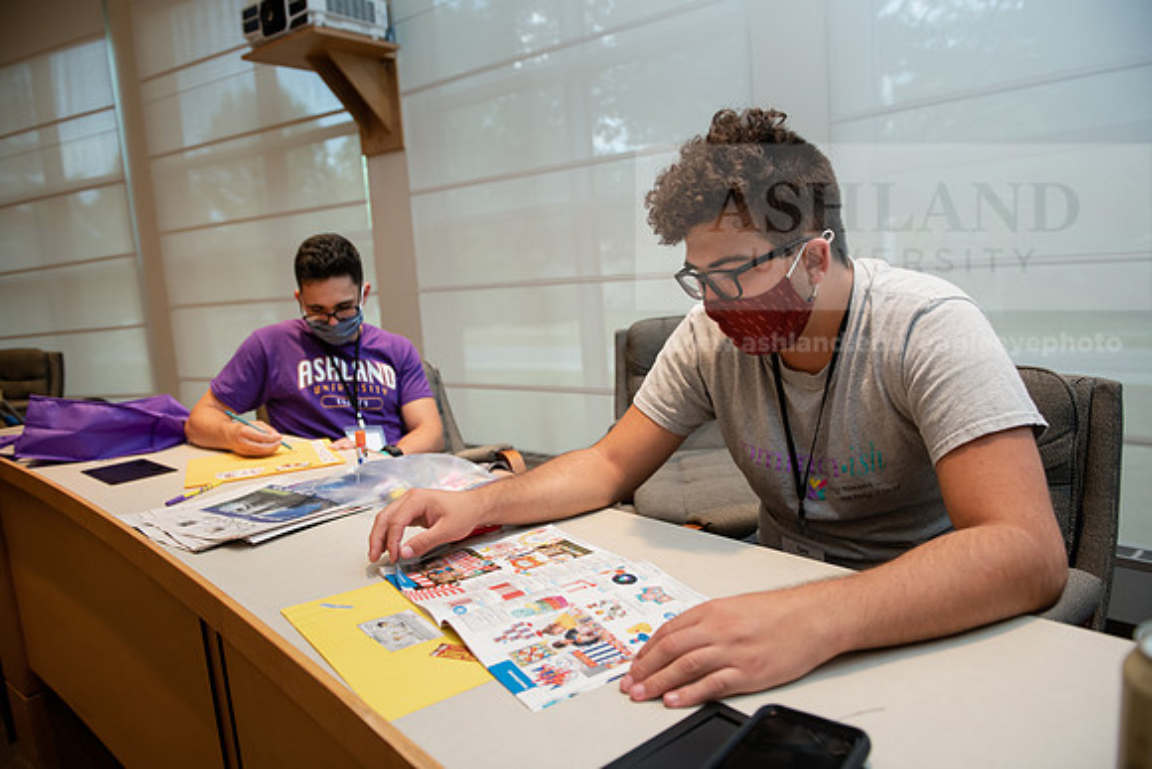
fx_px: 768
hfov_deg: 73.7
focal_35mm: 24
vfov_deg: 53.2
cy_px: 384
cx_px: 576
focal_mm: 24
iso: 800
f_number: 3.5
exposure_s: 1/125
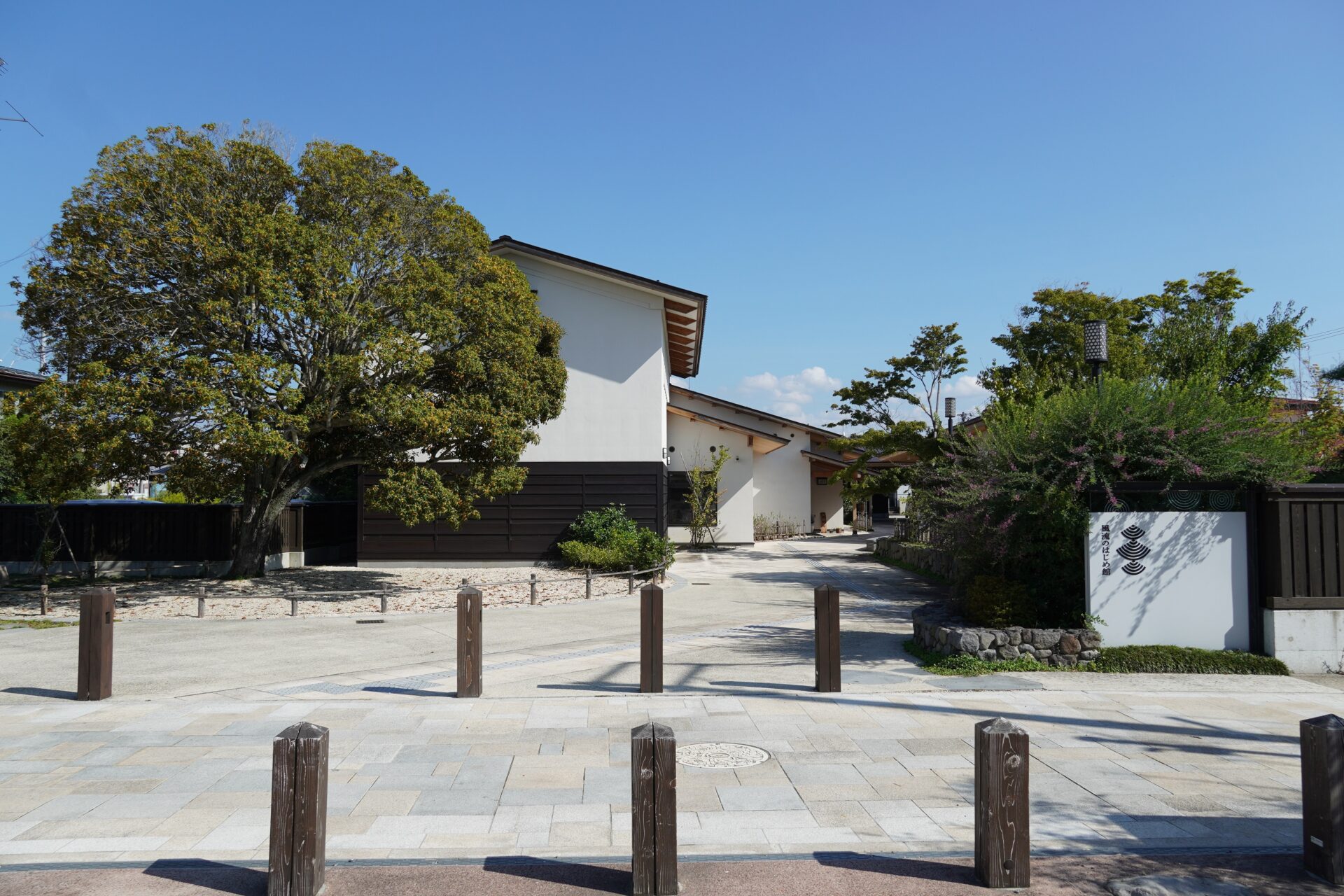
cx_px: 672
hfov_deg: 67.4
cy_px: 448
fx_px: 1008
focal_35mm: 27
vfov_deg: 47.9
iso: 100
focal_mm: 18
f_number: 7.1
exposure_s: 1/400
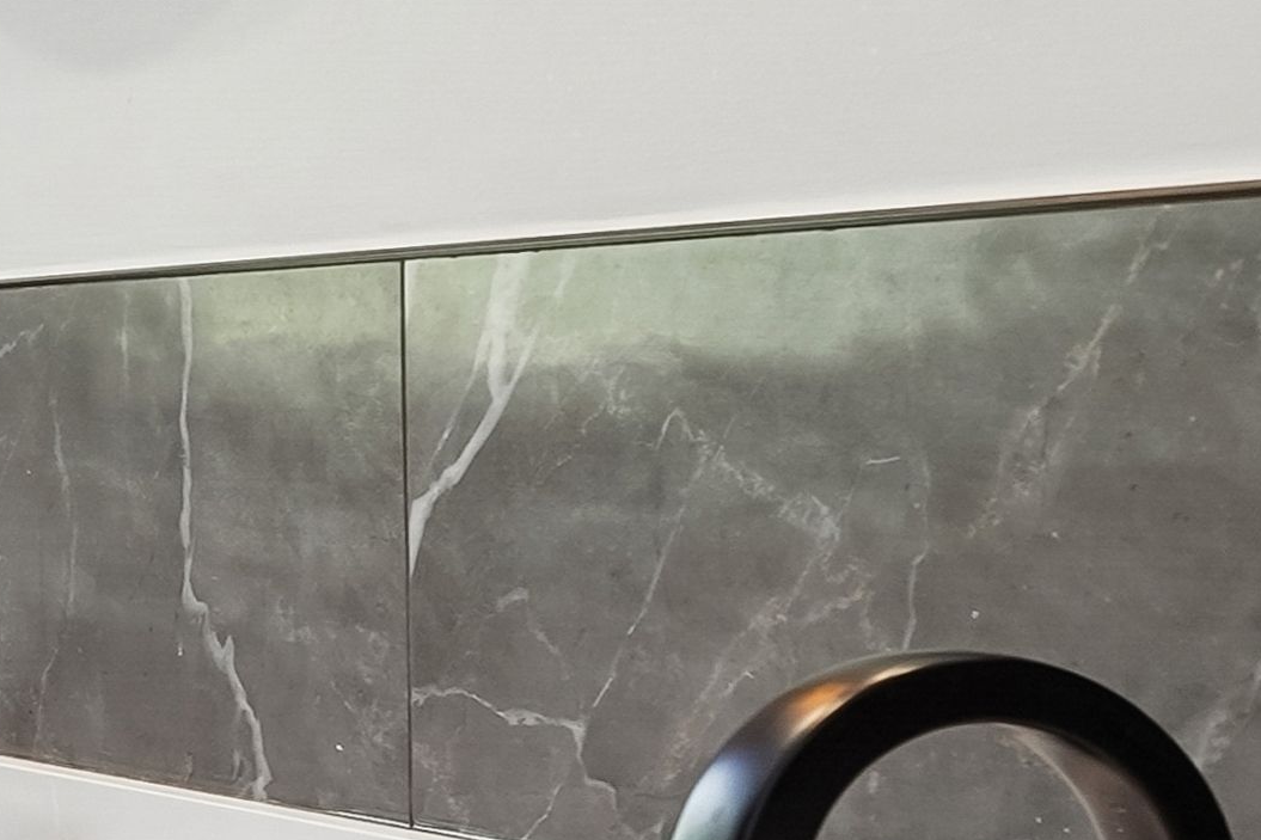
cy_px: 412
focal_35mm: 91
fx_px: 3187
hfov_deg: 14.4
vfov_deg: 15.0
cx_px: -1787
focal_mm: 16
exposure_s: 1/20
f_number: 5.6
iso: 400
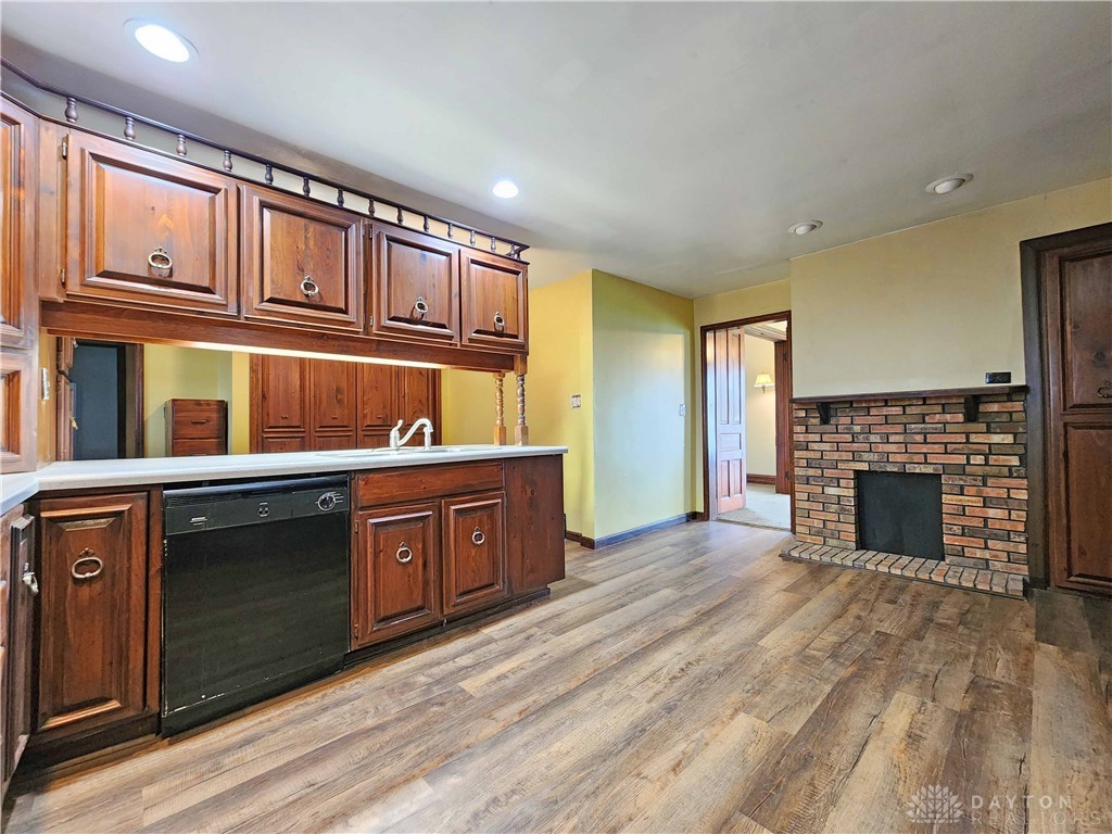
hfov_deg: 106.2
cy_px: 417
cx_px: 556
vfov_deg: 89.9
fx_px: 418
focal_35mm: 13
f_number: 2.2
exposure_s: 1/30
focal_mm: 2.2
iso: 500
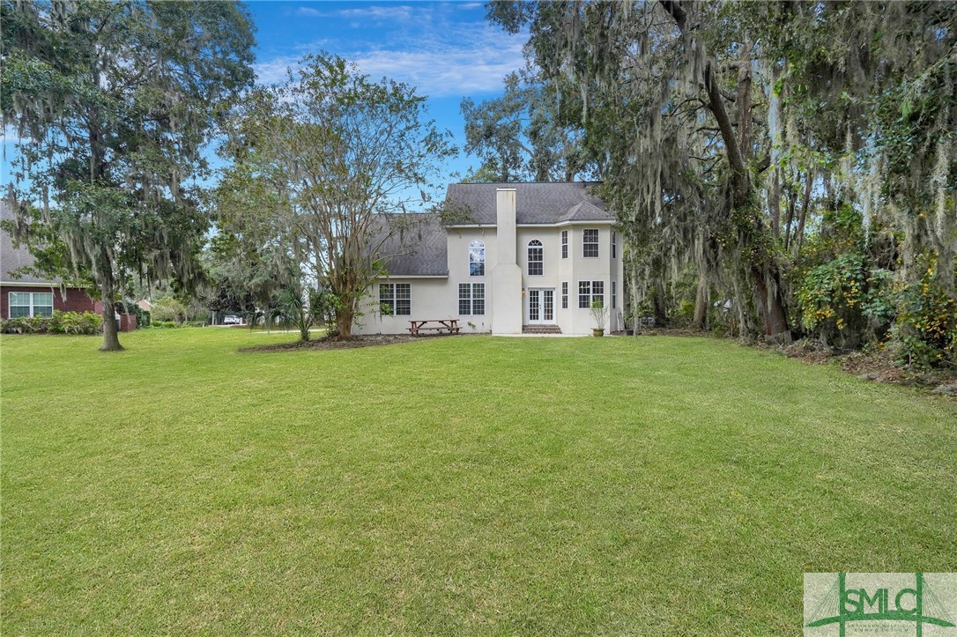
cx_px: 478
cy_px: 318
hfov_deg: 93.3
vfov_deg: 70.4
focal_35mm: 17
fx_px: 452
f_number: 9
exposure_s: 1/160
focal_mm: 17
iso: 320
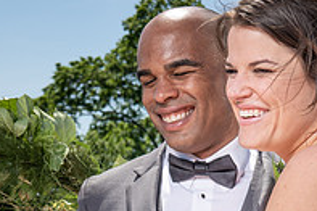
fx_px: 959
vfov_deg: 12.4
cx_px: 93
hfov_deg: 18.7
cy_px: 207
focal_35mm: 109
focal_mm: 35
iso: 50
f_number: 7.1
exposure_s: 1/250
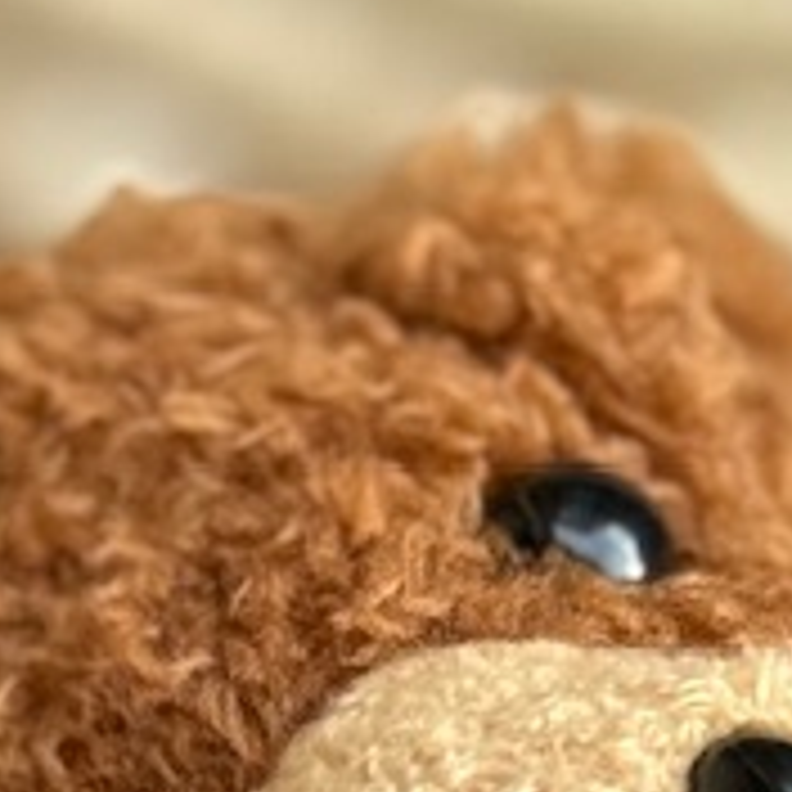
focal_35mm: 309
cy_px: 2088
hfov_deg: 5.7
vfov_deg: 5.4
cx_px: 189
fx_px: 7999
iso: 64
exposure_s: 1/196
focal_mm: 6.86
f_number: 1.78
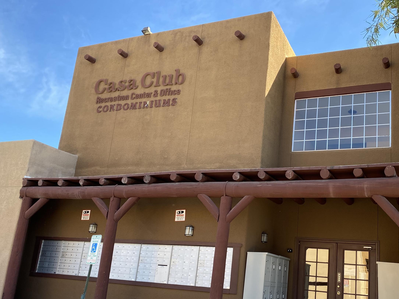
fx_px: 415
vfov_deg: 39.5
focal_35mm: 36
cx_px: 244
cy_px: 181
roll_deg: -5.0
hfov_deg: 50.9
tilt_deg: +13.9
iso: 32
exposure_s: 1/555
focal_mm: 4.25
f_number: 1.8
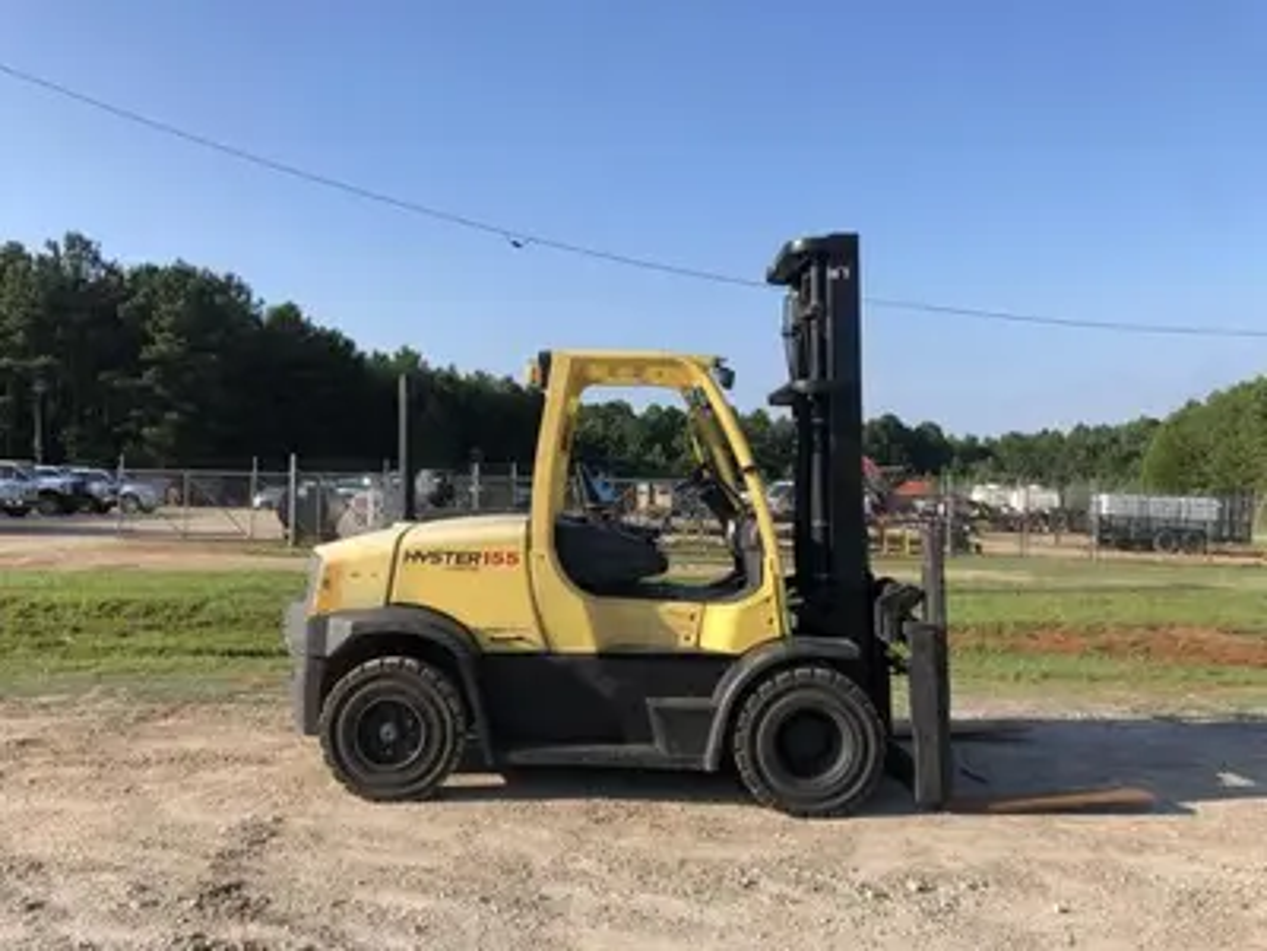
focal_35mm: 28
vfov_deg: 49.7
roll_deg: +0.2
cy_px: 476
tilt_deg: +0.2
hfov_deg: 63.4
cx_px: 634
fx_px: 1025
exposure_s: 1/1200
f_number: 1.8
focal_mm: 4
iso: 20
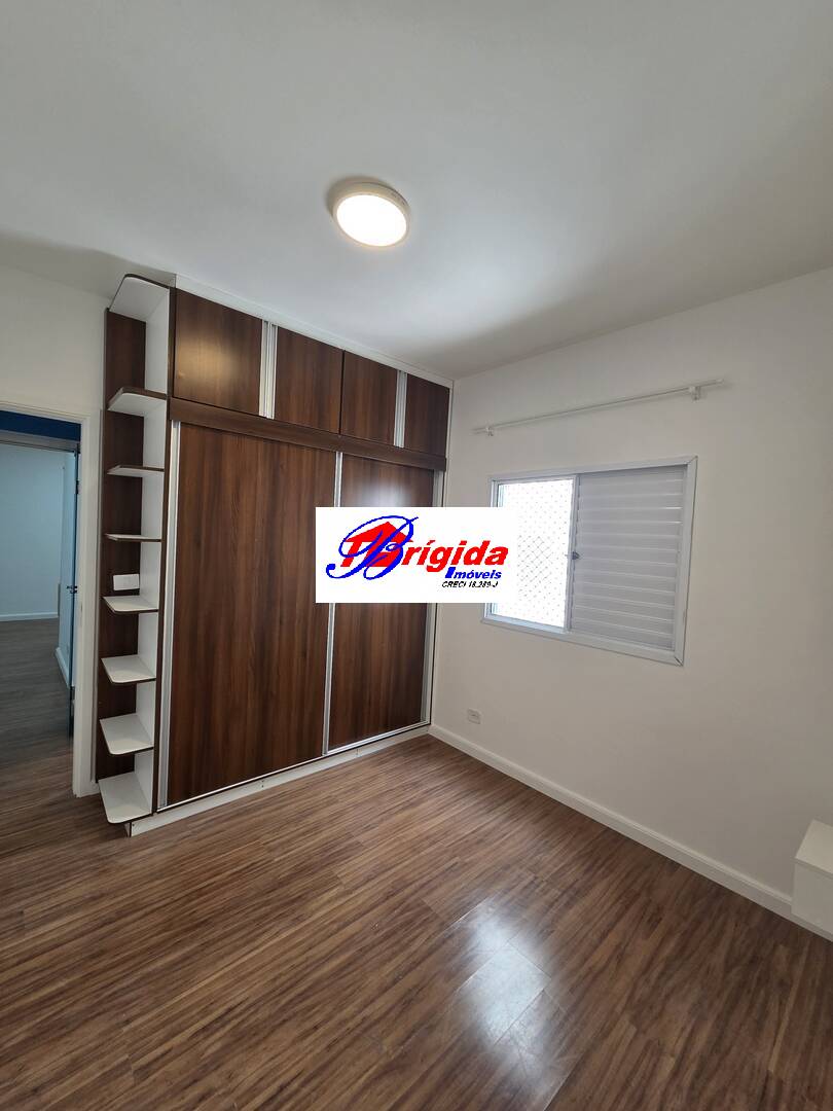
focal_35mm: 13
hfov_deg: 89.9
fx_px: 417
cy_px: 556
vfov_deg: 106.2
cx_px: 416
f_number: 2.2
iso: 100
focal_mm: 2.2
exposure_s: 1/120
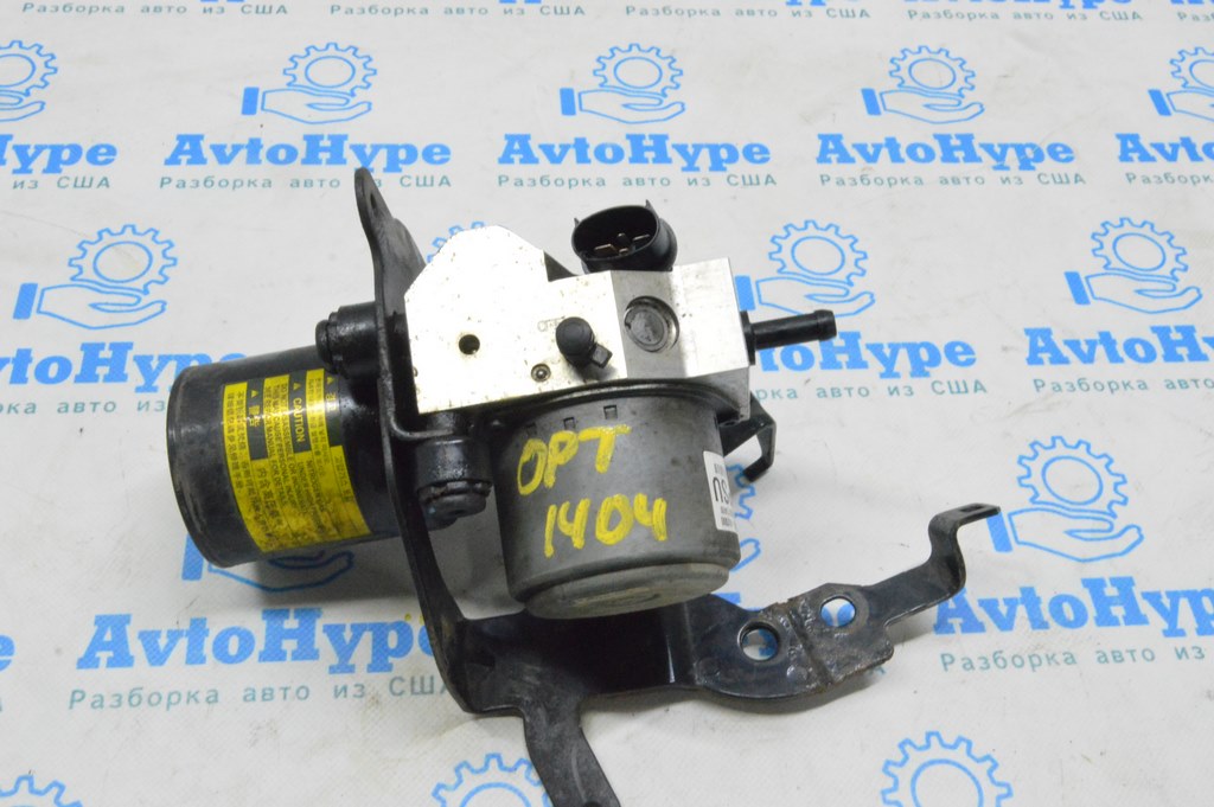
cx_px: 607
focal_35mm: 39
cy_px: 404
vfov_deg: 34.2
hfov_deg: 49.6
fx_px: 1314
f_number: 20
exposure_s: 1/20
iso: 6400
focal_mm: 26
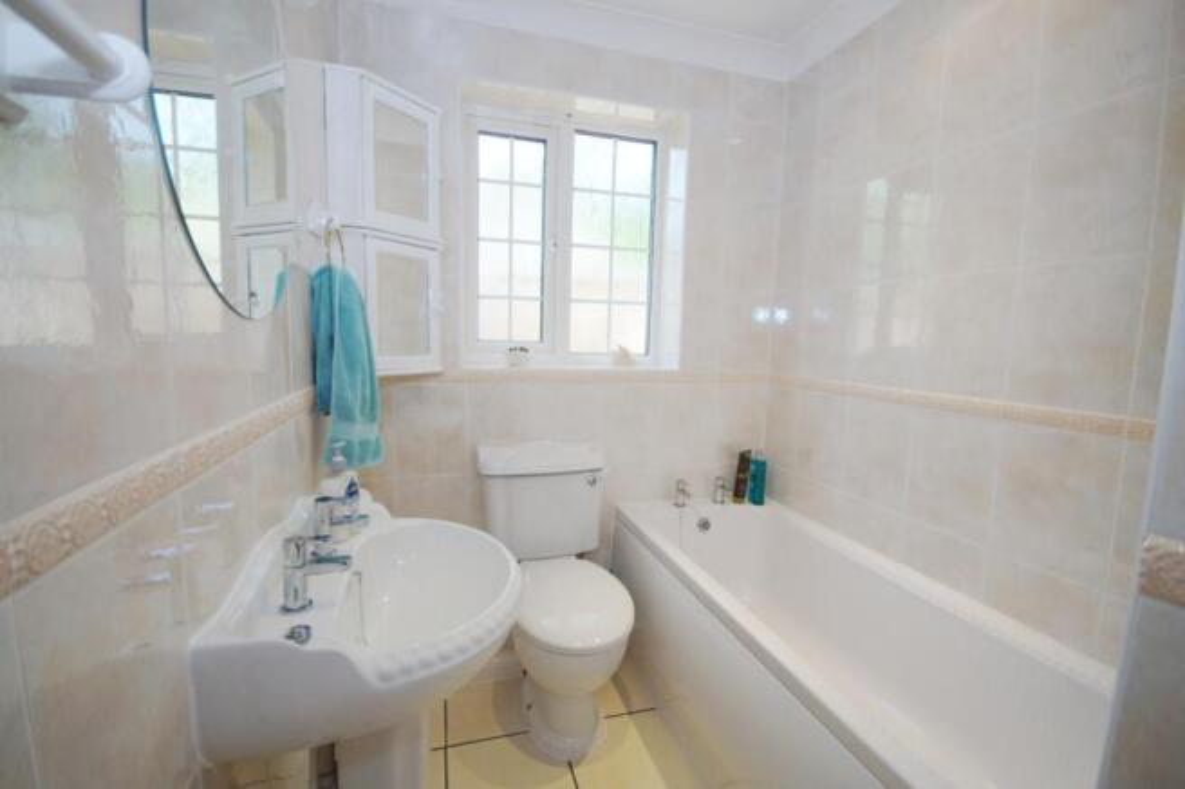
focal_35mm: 15
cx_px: 592
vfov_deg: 77.3
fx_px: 494
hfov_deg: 100.4
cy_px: 394
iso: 500
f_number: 4
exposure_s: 1/160
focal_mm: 10
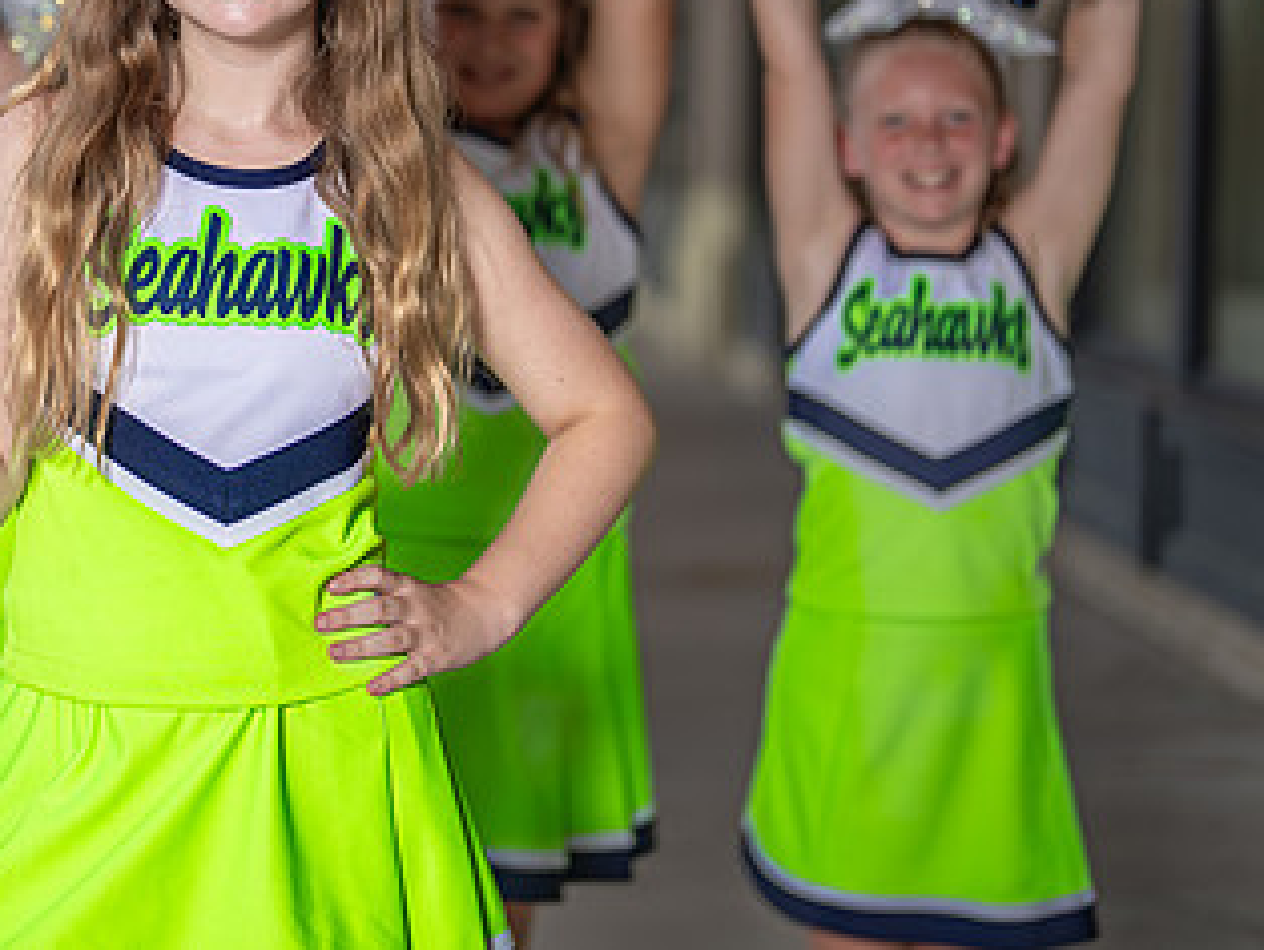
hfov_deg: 21.3
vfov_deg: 16.1
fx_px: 3325
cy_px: 175
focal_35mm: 91
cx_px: 250
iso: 100
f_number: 1.2
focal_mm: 50
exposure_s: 1/400
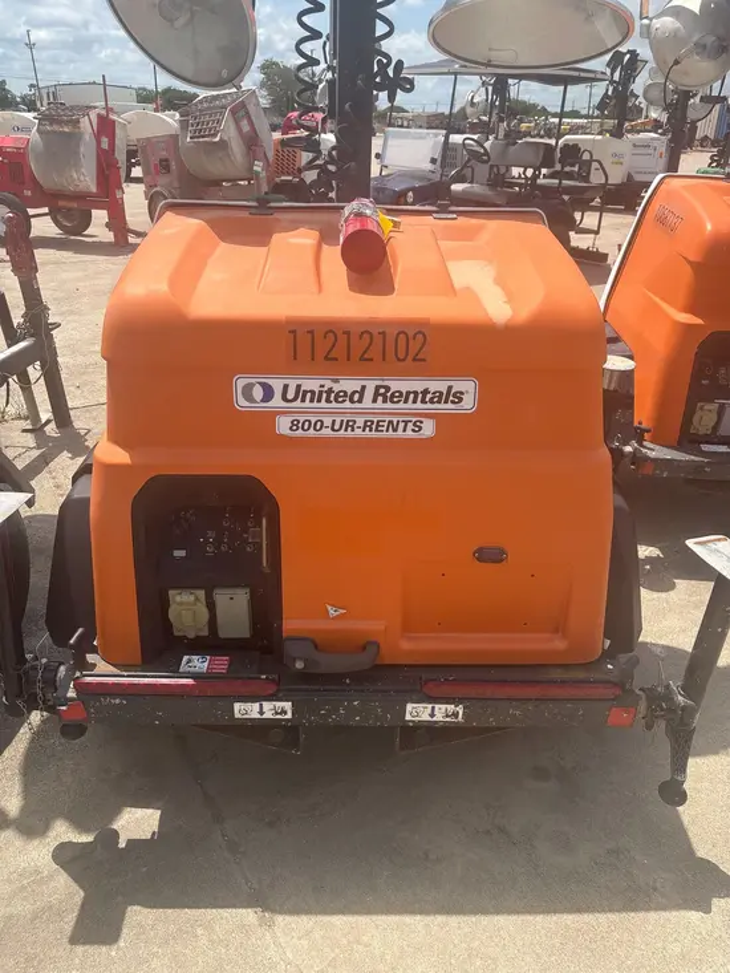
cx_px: 365
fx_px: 731
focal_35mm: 26
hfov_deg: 53.1
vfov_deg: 67.3
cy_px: 486
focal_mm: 5.96
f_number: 1.6
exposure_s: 1/2778
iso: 50
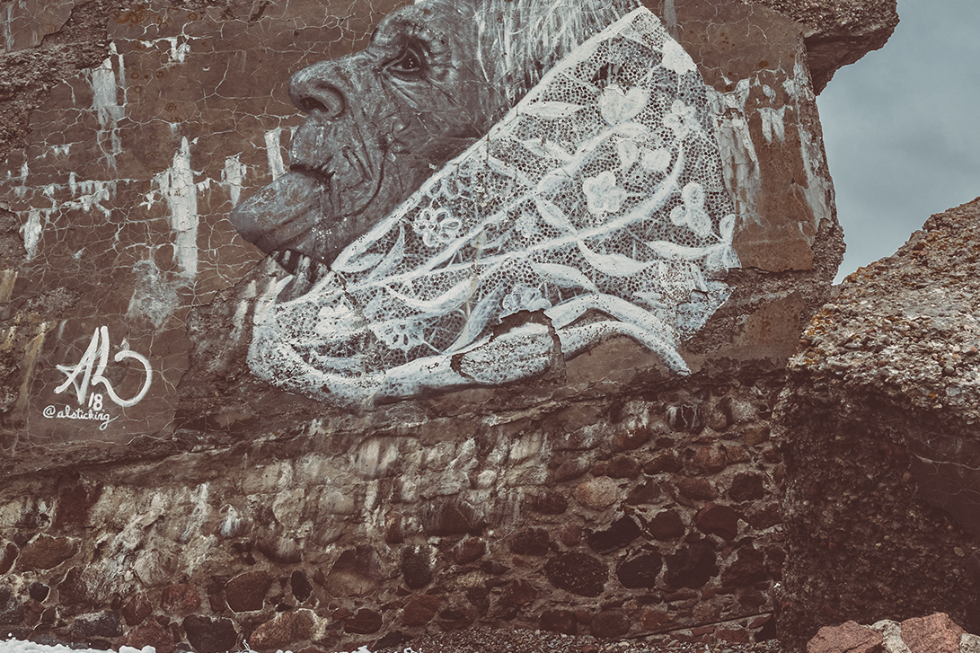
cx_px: 601
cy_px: 163
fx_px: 1198
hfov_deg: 44.2
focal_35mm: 44
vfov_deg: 30.0
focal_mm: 20
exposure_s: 1/250
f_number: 3.2
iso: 125
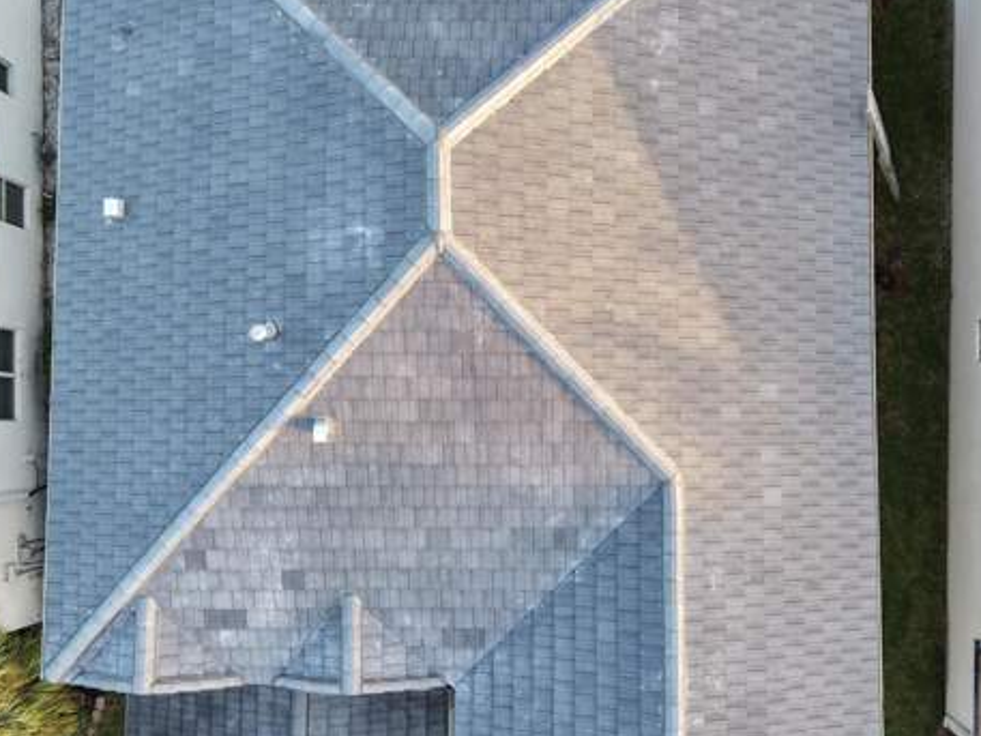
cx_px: 558
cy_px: 358
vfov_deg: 34.4
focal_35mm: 42
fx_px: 1191
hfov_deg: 44.7
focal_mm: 8.67
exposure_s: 1/120
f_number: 1.8
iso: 120
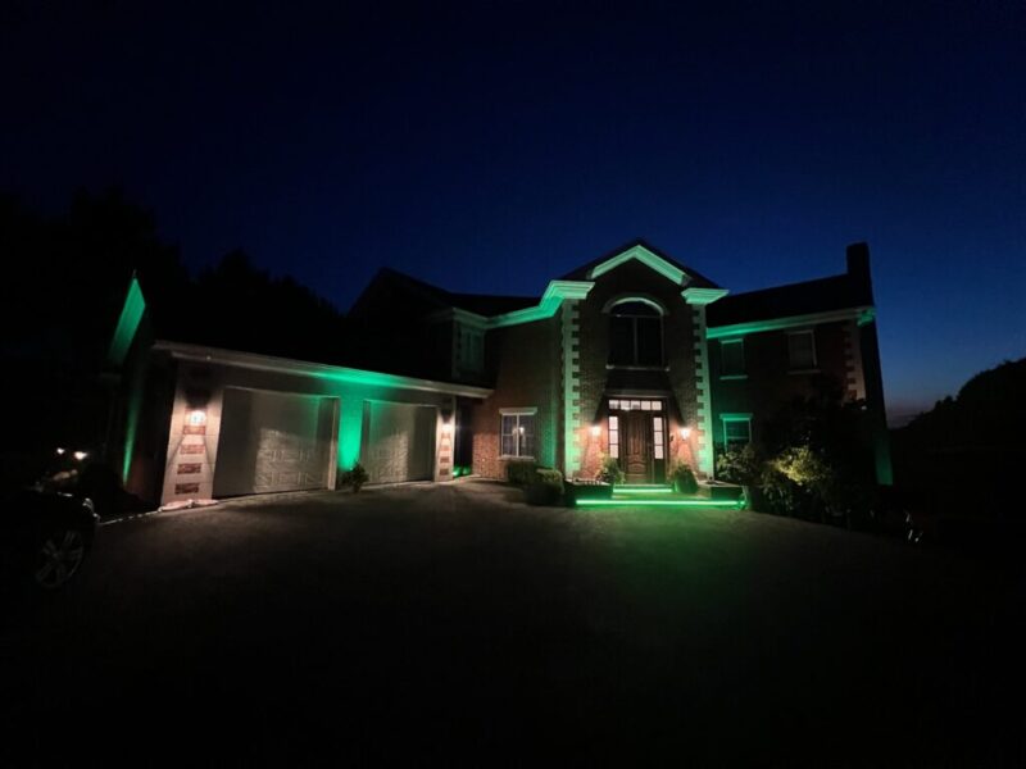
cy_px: 384
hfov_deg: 106.2
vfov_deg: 89.9
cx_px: 513
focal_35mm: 13
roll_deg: -1.5
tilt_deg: +6.0
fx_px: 385
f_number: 1.8
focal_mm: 1.57
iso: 2000
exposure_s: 1/30
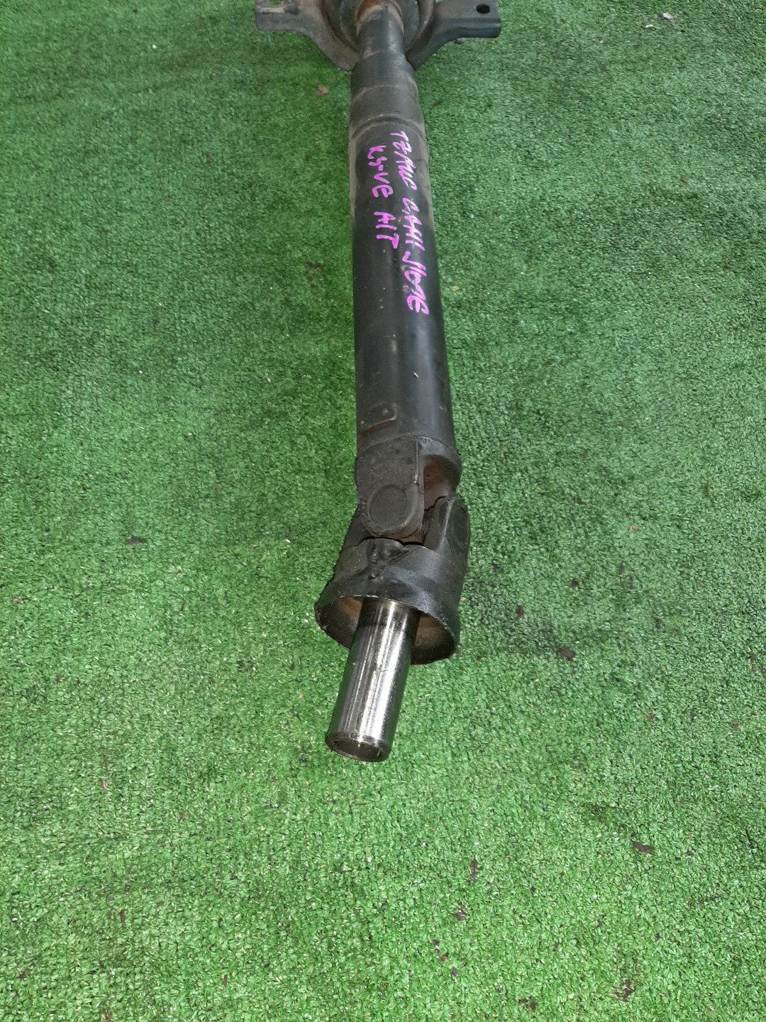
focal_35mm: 26
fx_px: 767
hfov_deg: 53.1
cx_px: 383
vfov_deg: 67.3
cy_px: 511
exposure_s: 1/50
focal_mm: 3.93
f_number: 1.7
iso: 189
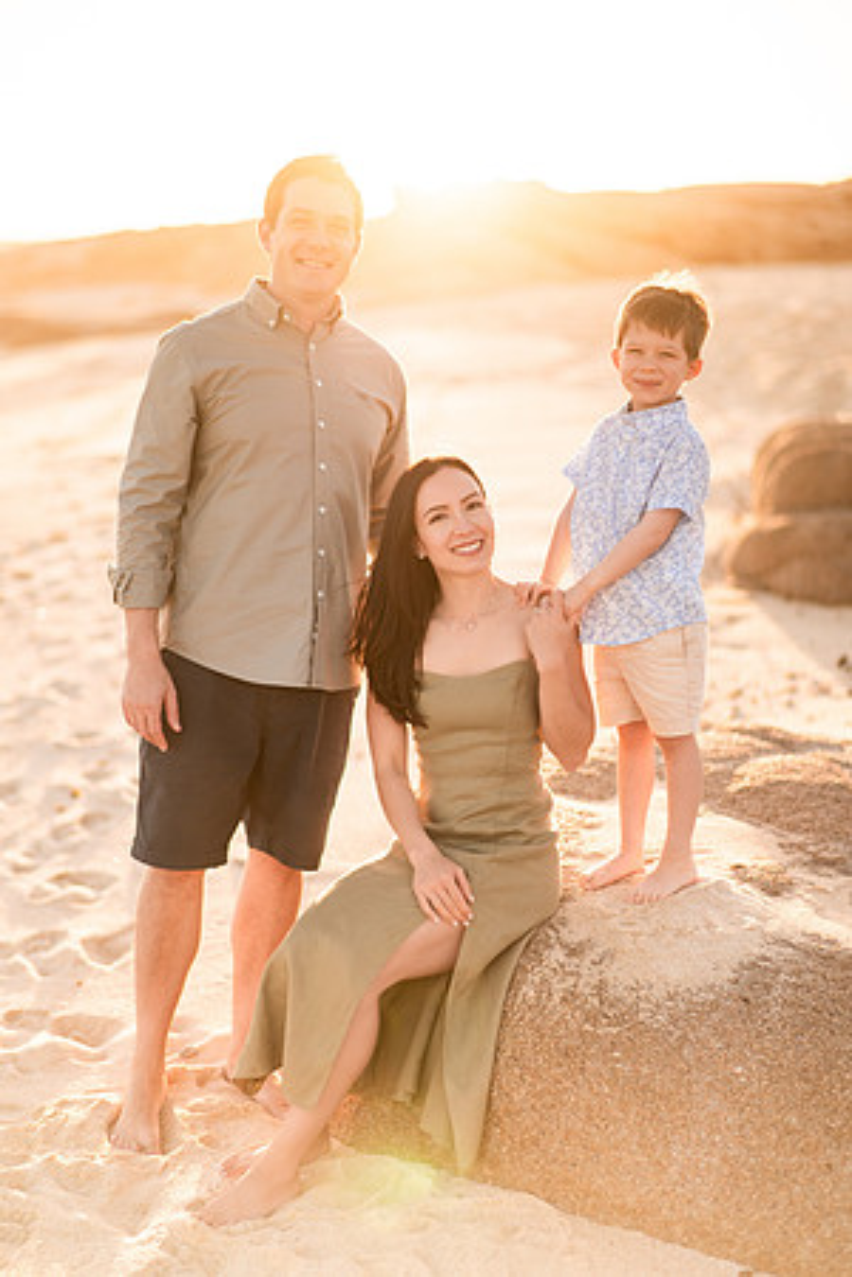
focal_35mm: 58
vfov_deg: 34.5
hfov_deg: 23.4
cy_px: 638
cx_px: 426
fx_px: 2059
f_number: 1.6
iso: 100
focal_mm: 58
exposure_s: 1/3200
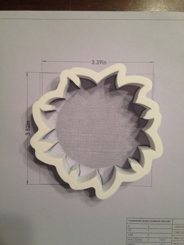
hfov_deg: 40.7
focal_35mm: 35
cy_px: 122
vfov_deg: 52.6
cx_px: 92
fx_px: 248
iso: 80
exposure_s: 1/20
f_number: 2.4
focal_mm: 4.28
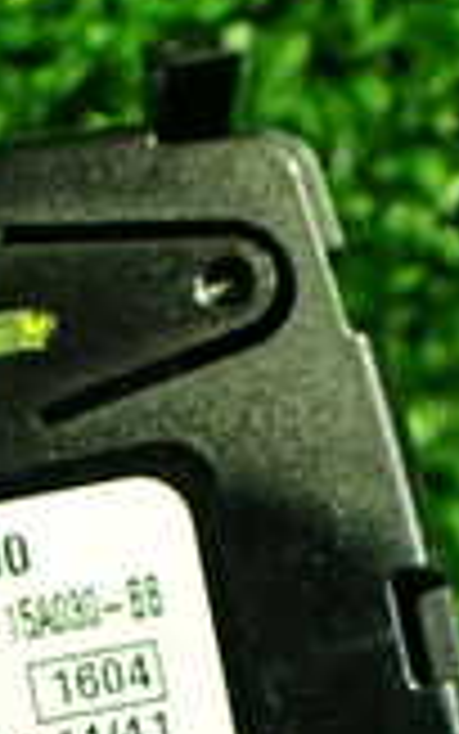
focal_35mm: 117
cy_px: 729
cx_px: -4
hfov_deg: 11.1
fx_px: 2340
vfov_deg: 17.4
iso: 800
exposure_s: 1/80
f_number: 2.3
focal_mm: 5.4
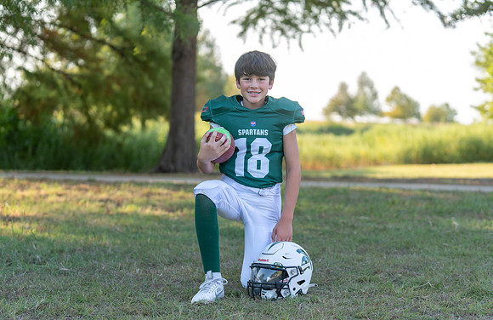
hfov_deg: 24.6
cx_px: 255
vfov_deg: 16.1
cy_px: 170
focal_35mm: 83
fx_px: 1132
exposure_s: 1/320
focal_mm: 80
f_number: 2.8
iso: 125
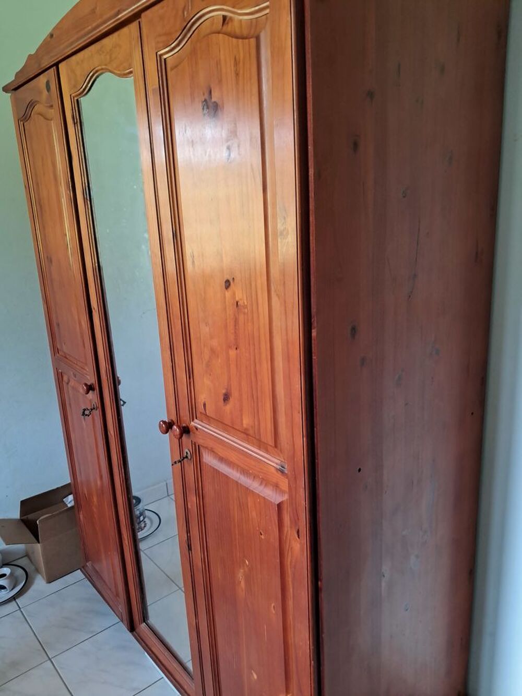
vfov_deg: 65.3
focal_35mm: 27
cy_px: 348
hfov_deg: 51.4
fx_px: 543
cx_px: 261
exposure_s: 1/60
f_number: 1.8
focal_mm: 4
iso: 500
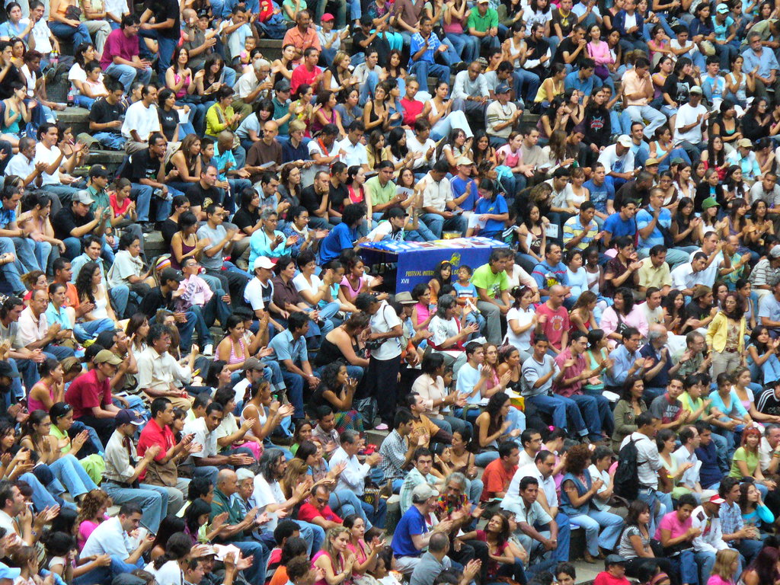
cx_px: 390
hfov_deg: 12.6
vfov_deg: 9.5
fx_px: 3538
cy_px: 292
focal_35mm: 157
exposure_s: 1/30
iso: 400
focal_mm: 25.9
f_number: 4
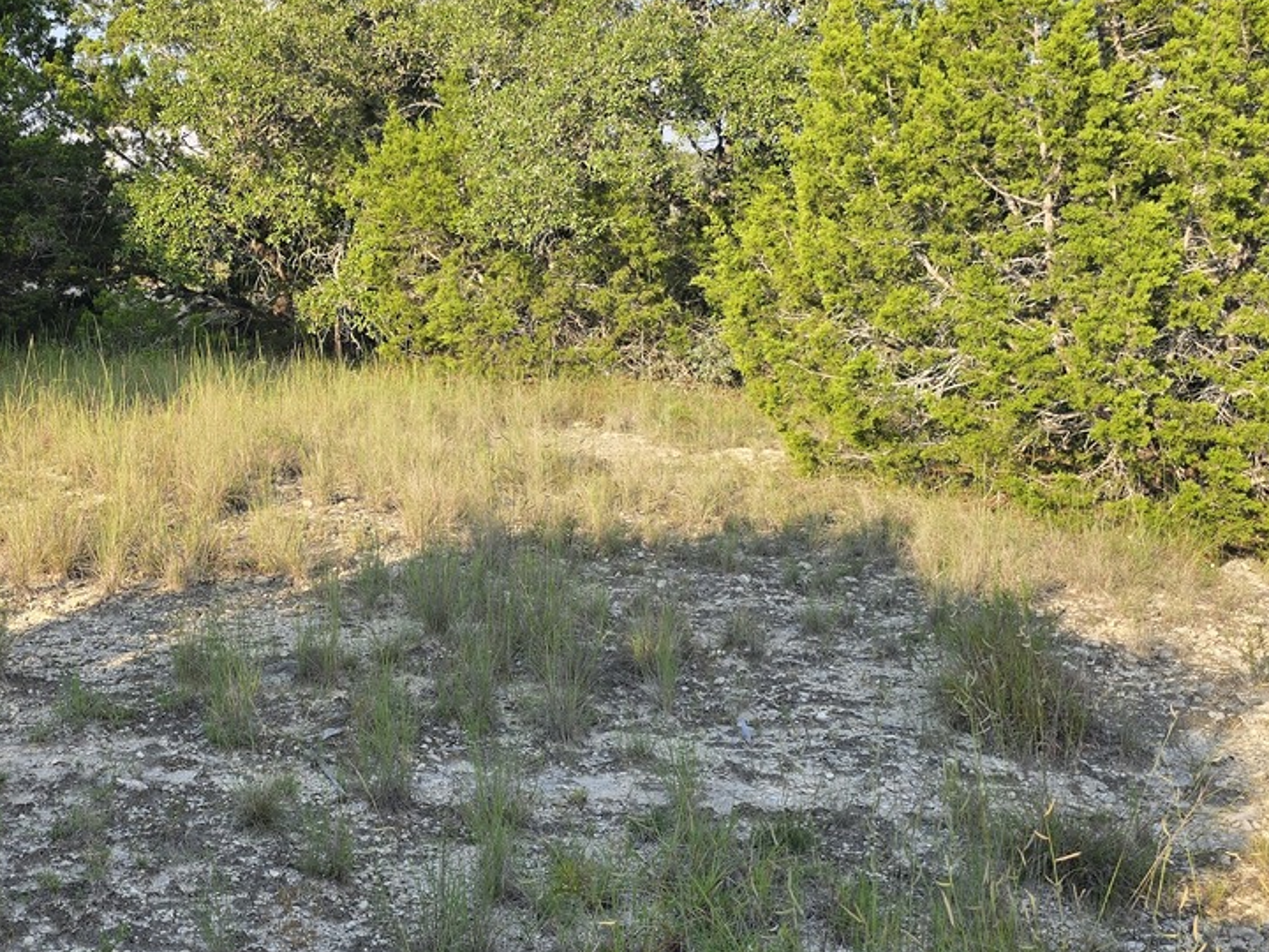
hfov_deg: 39.9
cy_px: 457
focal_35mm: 46
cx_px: 291
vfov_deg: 31.5
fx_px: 1686
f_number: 1.7
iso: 12
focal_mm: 6.3
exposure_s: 1/460
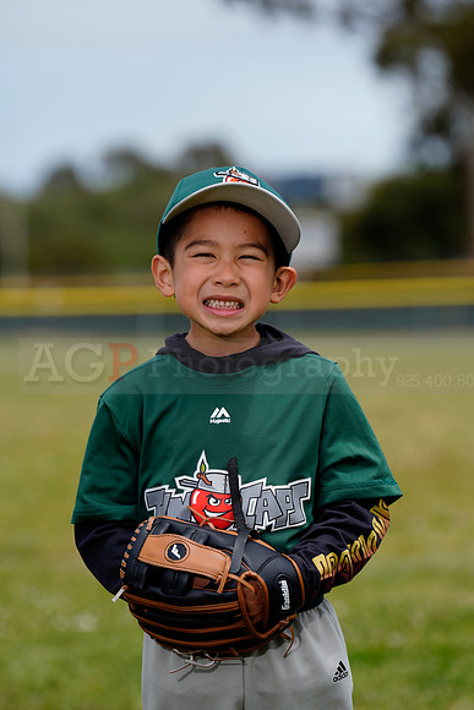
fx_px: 3296
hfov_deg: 8.2
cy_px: 355
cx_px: 237
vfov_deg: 12.3
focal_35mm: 167
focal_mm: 167
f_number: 4.5
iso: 50
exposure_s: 1/320
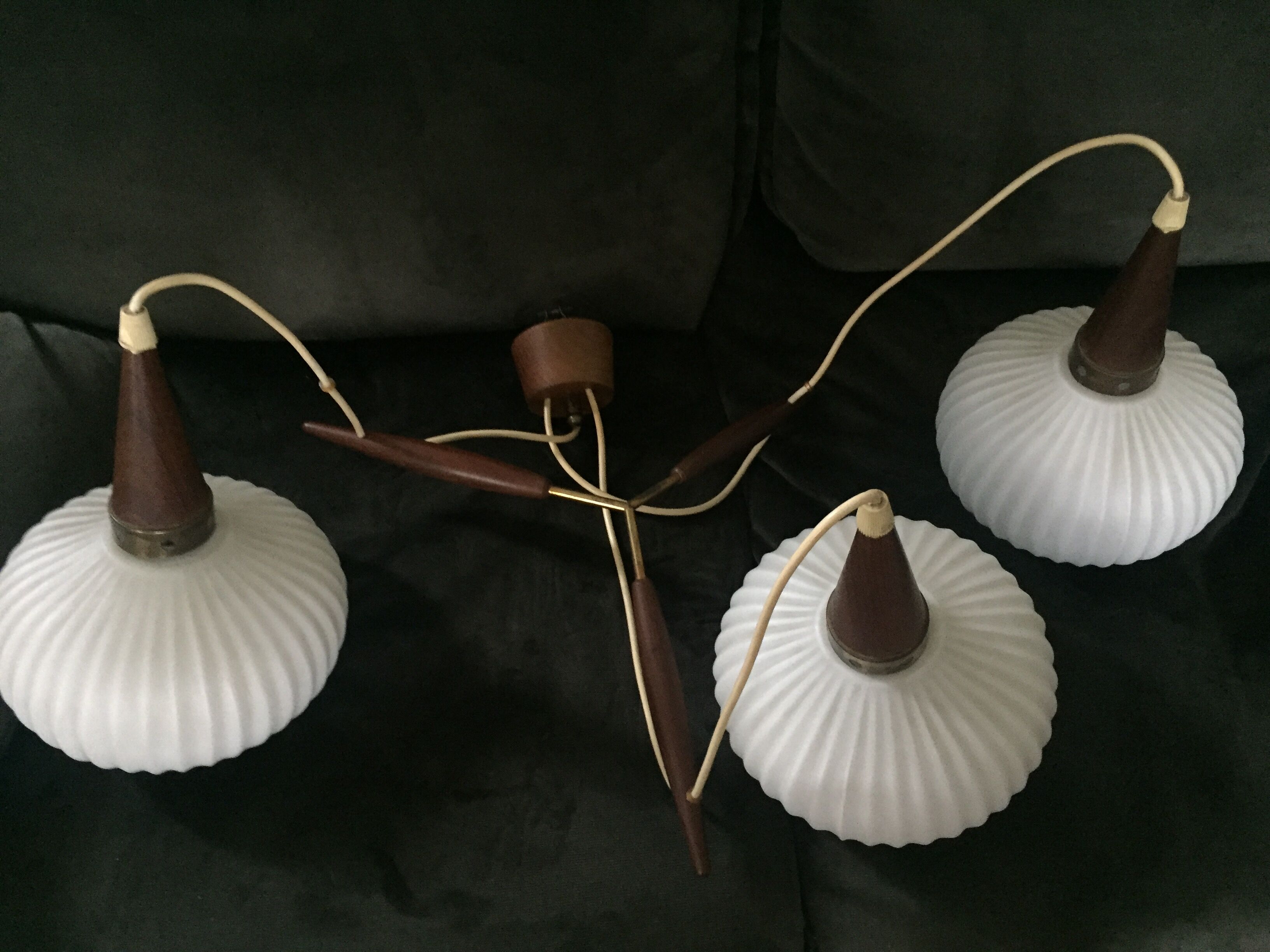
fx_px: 1064
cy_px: 476
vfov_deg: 48.2
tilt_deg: -53.6
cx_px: 635
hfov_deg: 61.7
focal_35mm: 29
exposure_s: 1/17
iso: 640
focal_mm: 4.15
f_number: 2.2
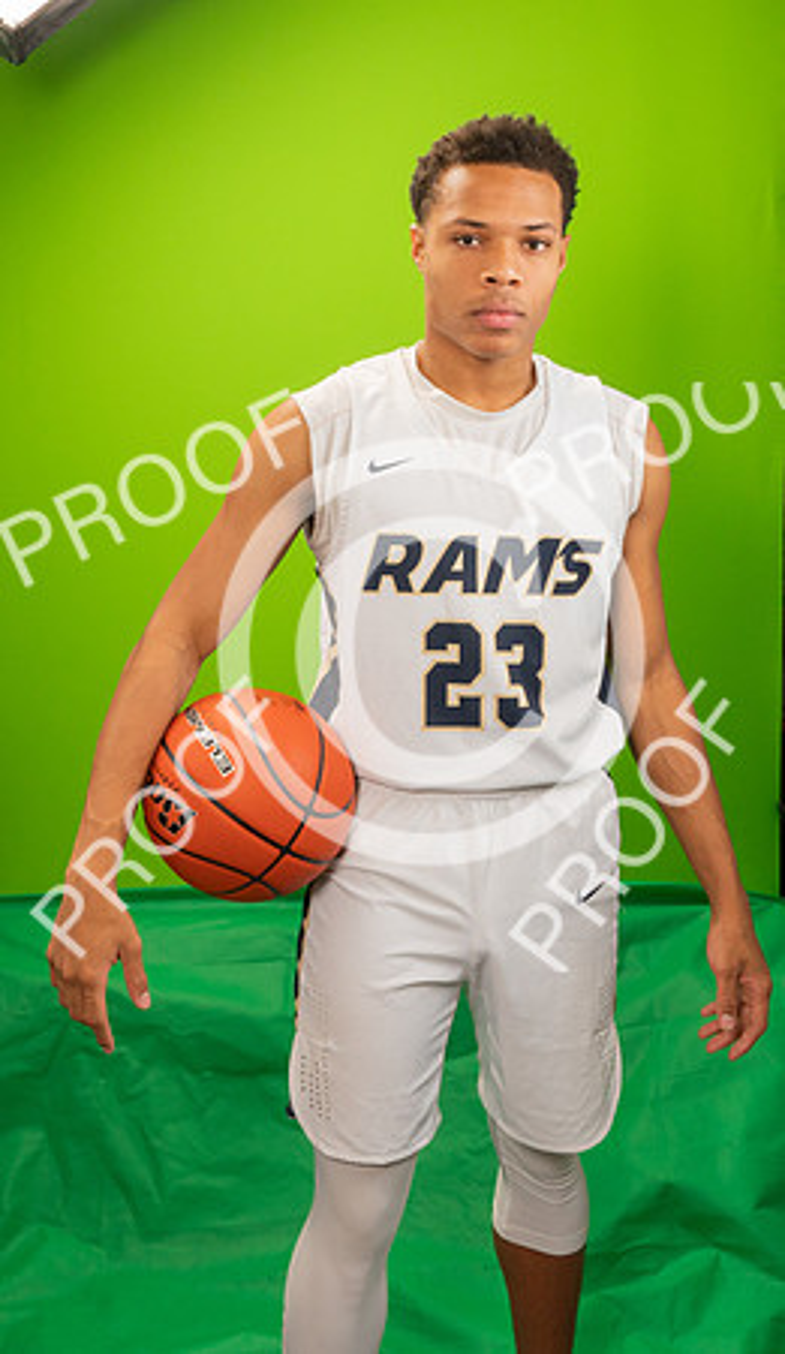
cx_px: 317
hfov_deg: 26.2
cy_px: 535
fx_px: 1683
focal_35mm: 47
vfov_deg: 43.6
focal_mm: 24
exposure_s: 1/60
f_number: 18
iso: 800
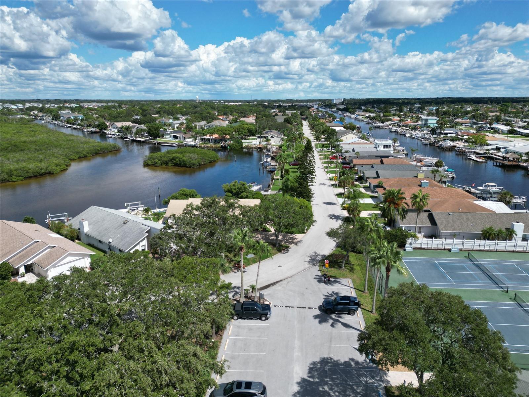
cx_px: 264
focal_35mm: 24
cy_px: 198
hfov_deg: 71.6
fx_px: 367
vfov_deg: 56.8
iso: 120
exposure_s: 1/4000
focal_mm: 6.72
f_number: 1.7
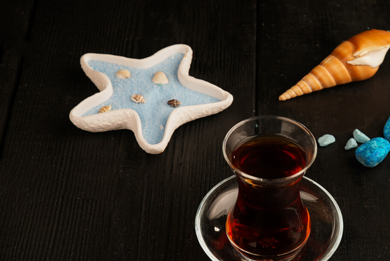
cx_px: 270
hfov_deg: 20.7
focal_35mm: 98
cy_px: 150
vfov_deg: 14.0
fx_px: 1062
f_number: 9
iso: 80
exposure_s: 1/100
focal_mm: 70
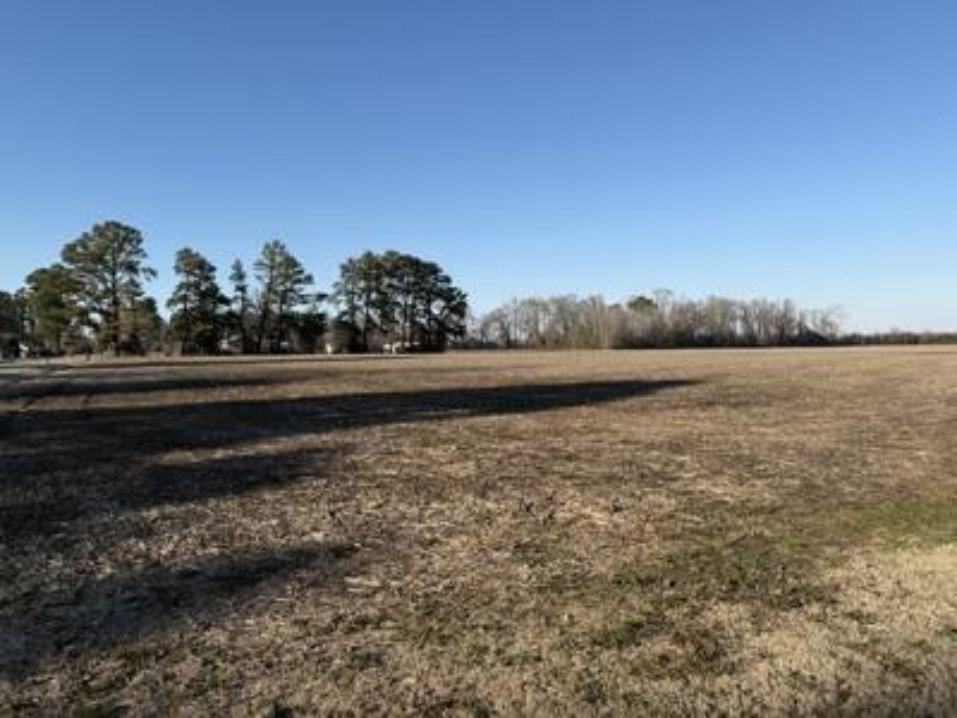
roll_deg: +2.4
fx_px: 664
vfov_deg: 56.8
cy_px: 359
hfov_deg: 71.6
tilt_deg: +0.2
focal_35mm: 24
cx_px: 478
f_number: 1.78
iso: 80
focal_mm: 6.76
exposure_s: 1/3953
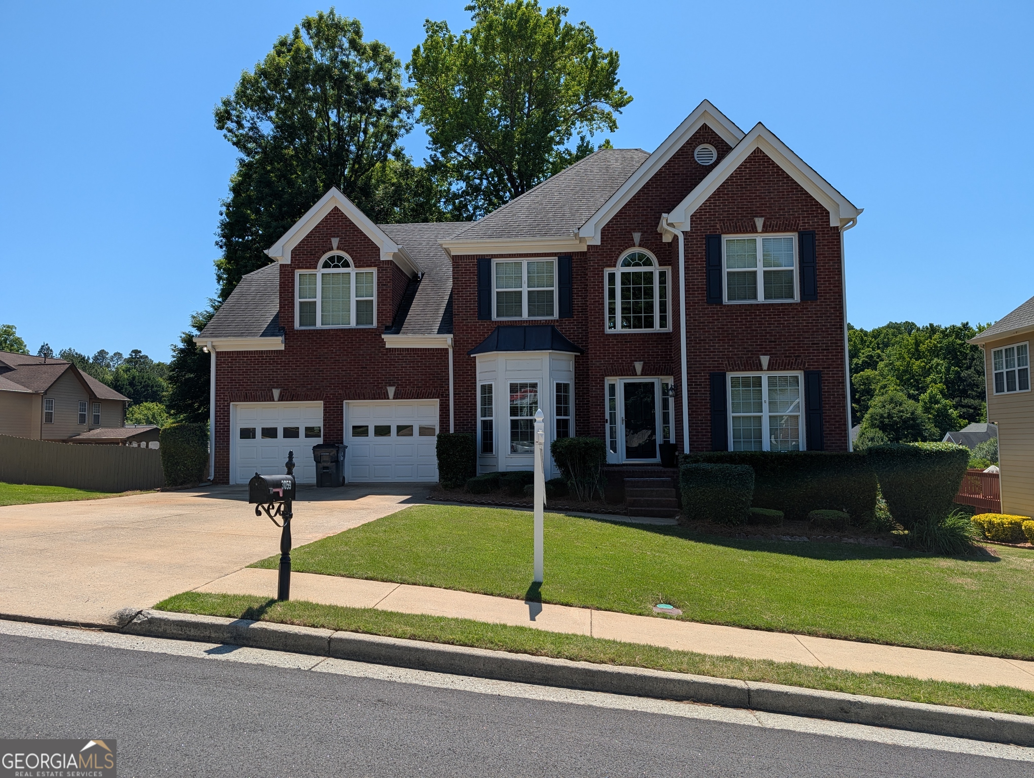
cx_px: 517
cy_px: 389
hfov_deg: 71.5
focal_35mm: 24
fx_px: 718
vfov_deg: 56.9
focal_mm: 6.9
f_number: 1.68
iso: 19
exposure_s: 1/1143
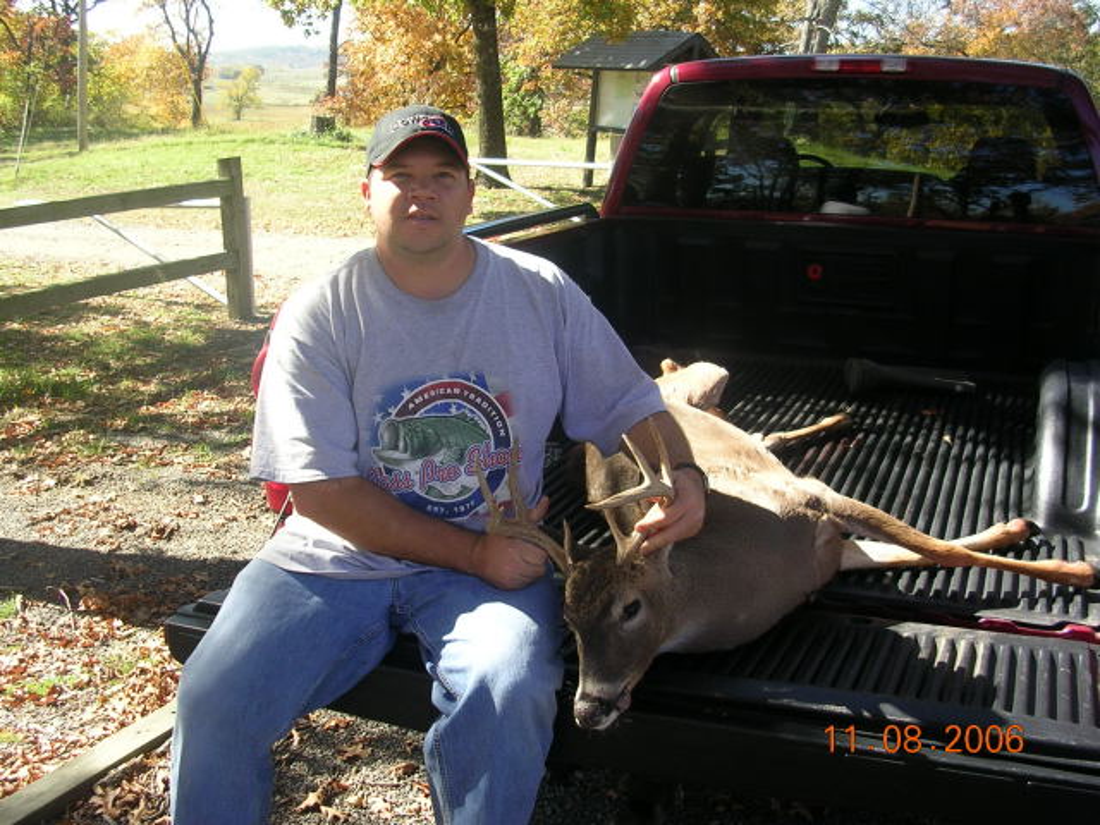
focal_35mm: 38
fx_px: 1208
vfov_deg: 37.7
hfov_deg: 49.0
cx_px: 550
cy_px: 412
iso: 50
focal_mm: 5.8
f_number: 2.8
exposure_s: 1/240
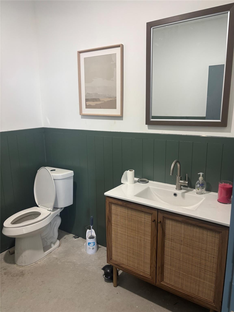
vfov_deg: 67.3
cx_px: 117
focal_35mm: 26
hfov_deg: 53.1
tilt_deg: -12.7
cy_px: 156
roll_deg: +1.1
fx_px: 234
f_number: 1.6
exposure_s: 1/60
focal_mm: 5.96
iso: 160
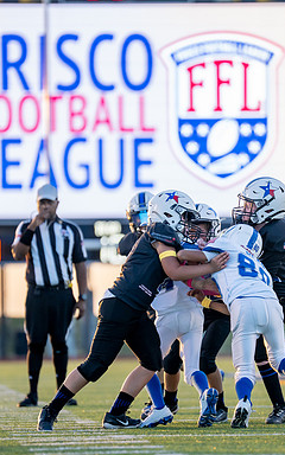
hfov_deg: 3.5
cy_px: 279
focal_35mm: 377
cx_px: 192
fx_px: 4685
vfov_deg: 5.6
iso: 640
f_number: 2.8
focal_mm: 200
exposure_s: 1/1250
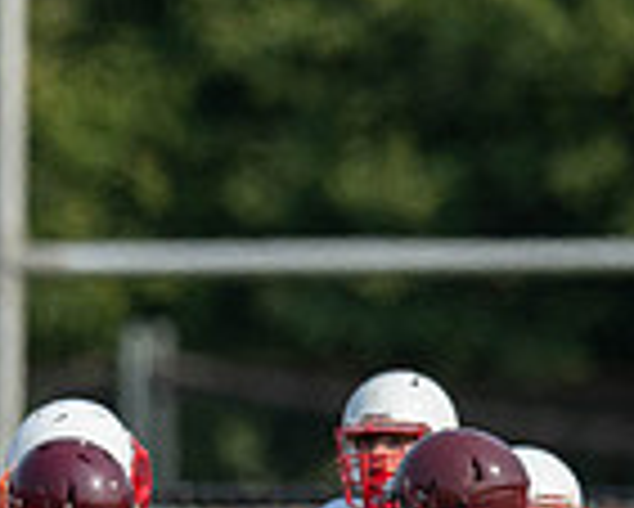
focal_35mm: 2691
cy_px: 361
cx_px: -245
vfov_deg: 0.6
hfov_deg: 0.7
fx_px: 50529
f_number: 4
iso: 400
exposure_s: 1/5000
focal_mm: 500
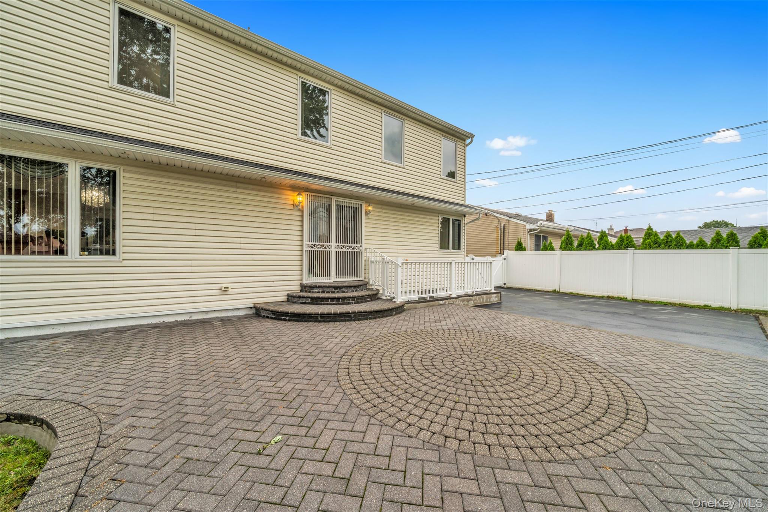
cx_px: 384
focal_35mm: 12
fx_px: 256
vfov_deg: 90.0
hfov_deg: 112.6
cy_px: 256
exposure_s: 1/100
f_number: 9
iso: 500
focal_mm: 12
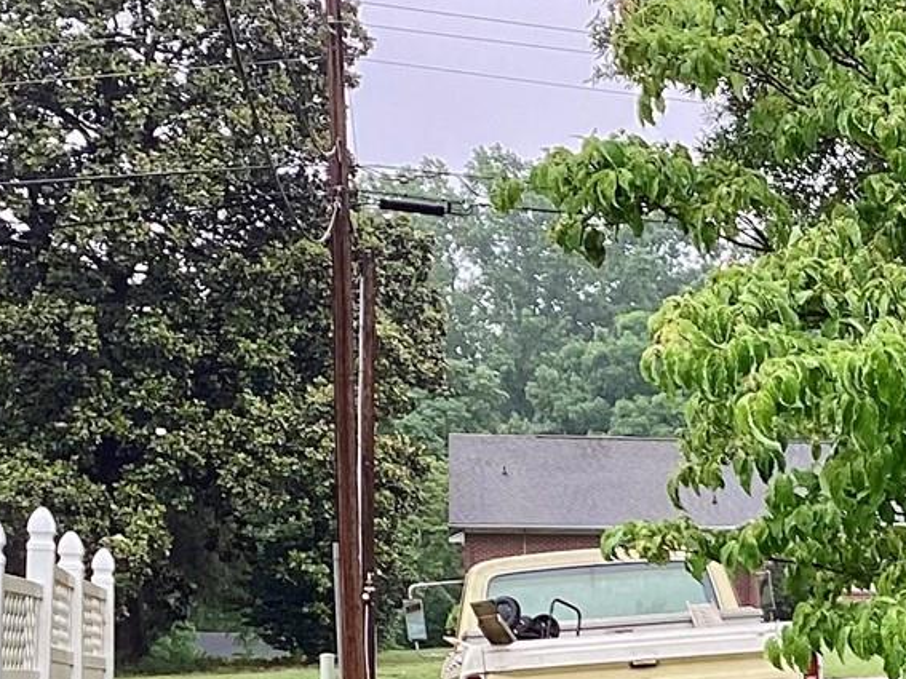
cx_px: 1024
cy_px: 818
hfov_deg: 17.0
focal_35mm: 112
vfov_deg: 12.9
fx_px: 2931
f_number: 2.4
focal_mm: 3.3
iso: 32
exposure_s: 1/120
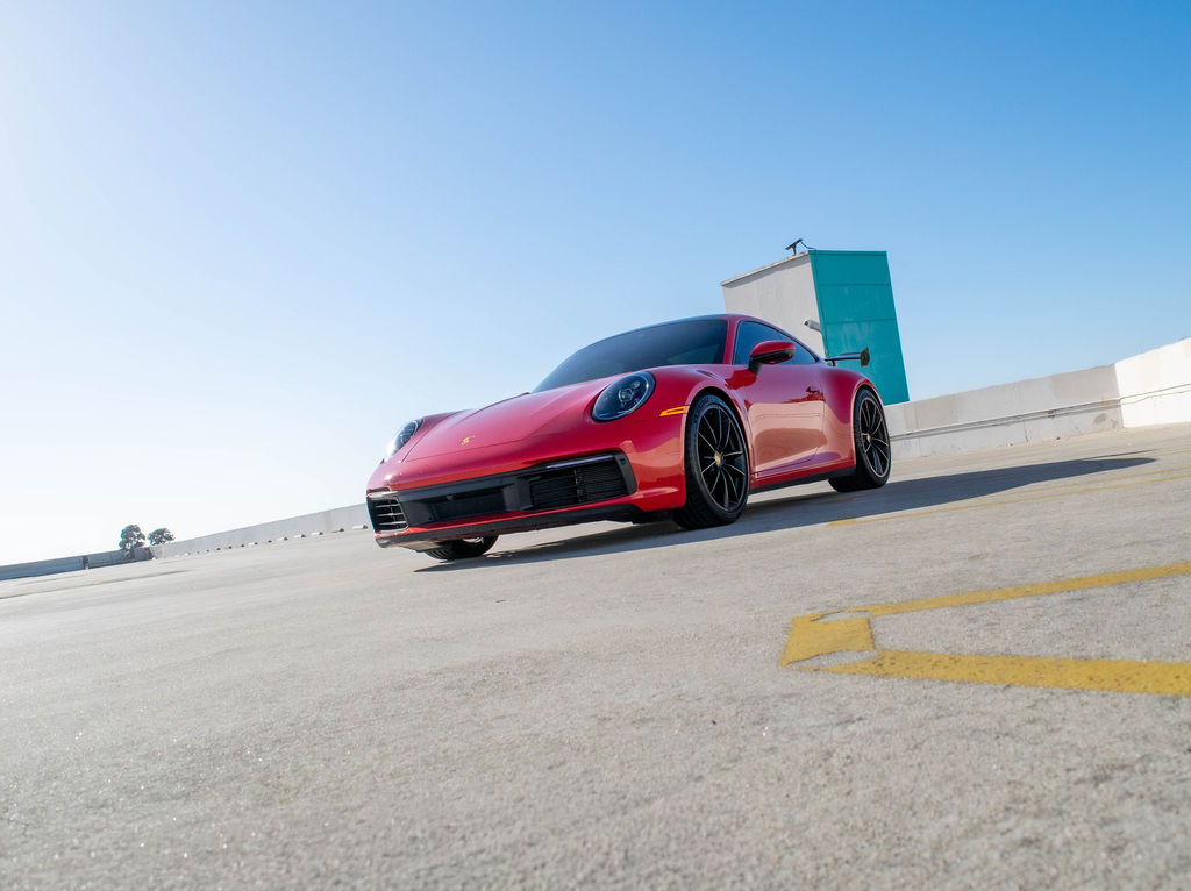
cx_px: 668
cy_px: 446
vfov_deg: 43.6
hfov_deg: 56.1
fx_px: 1113
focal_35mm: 32
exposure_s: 1/2000
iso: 360
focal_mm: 20
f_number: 8
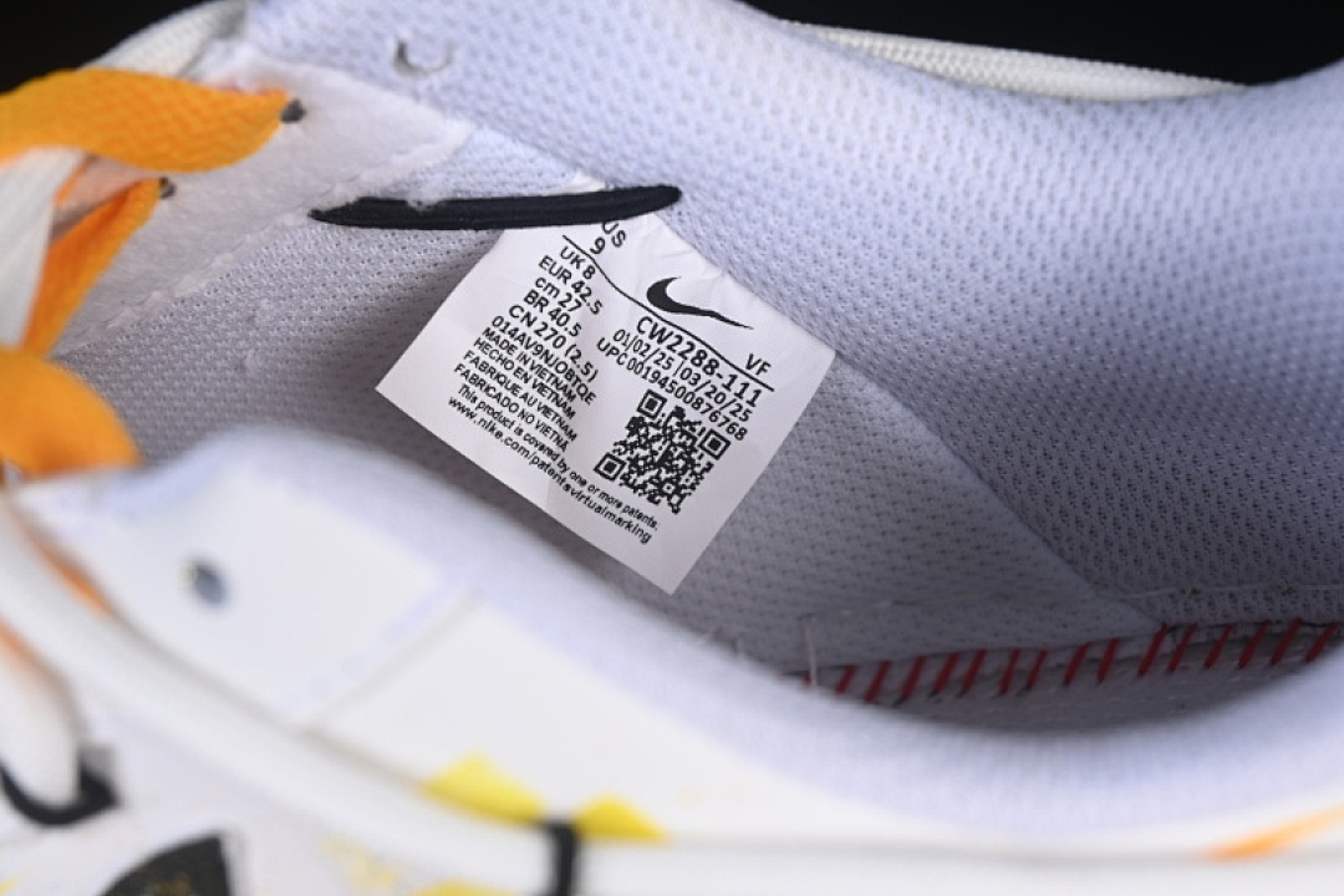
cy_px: 448
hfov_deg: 27.0
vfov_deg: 18.2
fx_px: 2800
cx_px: 672
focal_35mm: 75
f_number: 7.1
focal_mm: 50
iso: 160
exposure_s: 1/80
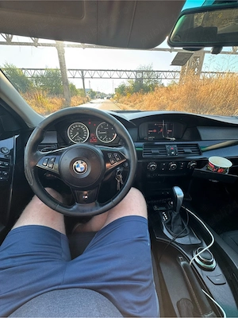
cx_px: 119
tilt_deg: -21.9
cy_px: 159
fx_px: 128
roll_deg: -0.3
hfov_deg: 85.7
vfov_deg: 102.1
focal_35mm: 14
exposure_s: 1/99
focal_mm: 2.22
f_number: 2.2
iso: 64
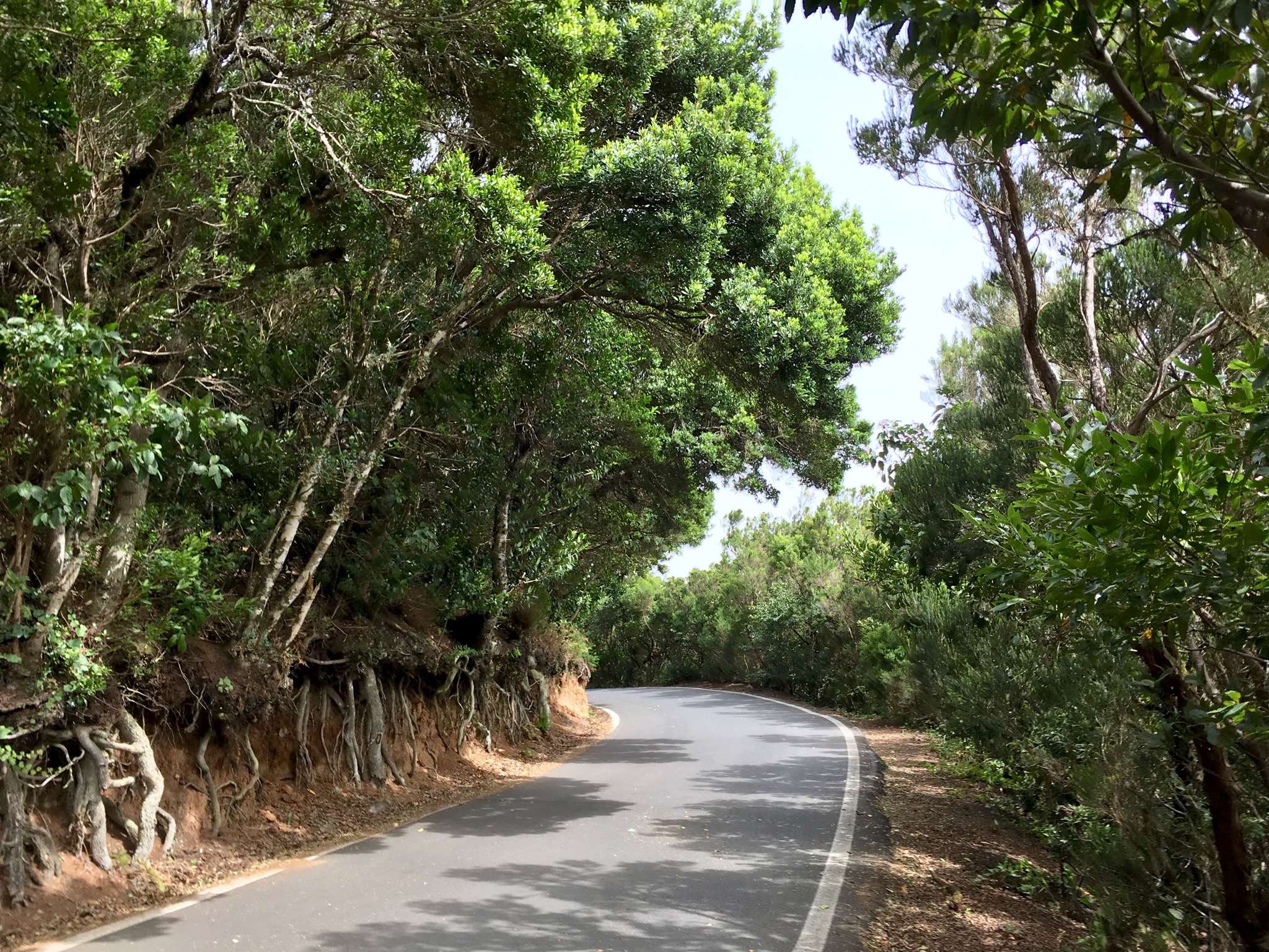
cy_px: 476
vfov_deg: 48.2
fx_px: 1063
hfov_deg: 61.7
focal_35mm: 29
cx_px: 634
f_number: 2.2
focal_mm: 4.15
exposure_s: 1/246
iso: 25
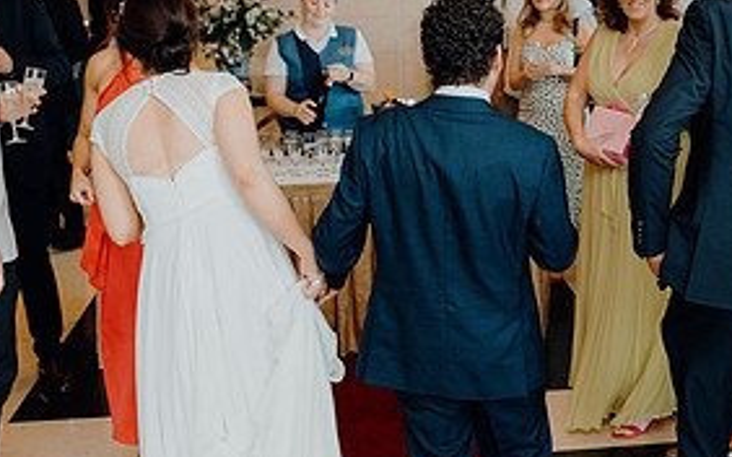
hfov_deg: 32.0
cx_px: 527
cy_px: 167
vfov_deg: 20.6
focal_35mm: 63
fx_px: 1256
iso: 1250
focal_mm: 30
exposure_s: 1/250
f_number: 2.8
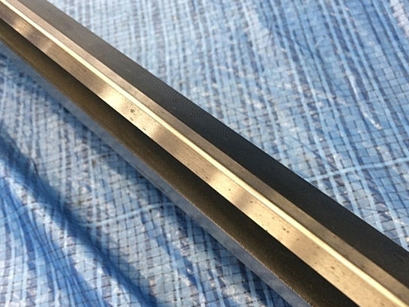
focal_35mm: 34
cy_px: 160
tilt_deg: -58.8
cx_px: 210
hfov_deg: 54.0
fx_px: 402
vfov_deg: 41.8
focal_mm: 4.15
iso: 100
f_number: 2.2
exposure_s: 1/30
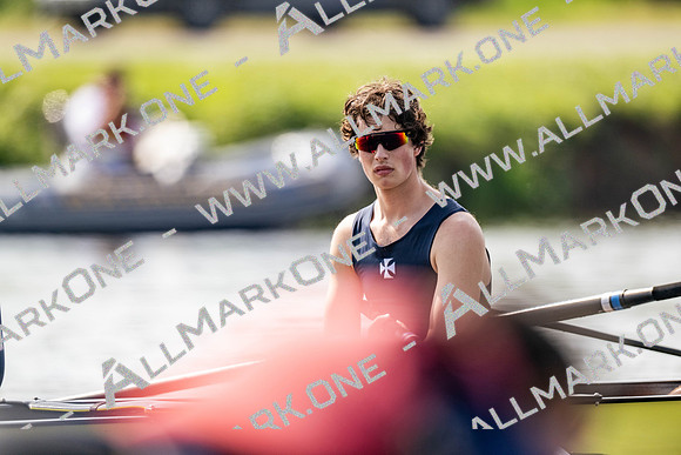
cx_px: 340
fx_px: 11352
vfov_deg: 2.3
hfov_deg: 3.4
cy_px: 228
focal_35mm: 600
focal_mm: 600
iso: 500
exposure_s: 1/2500
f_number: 4
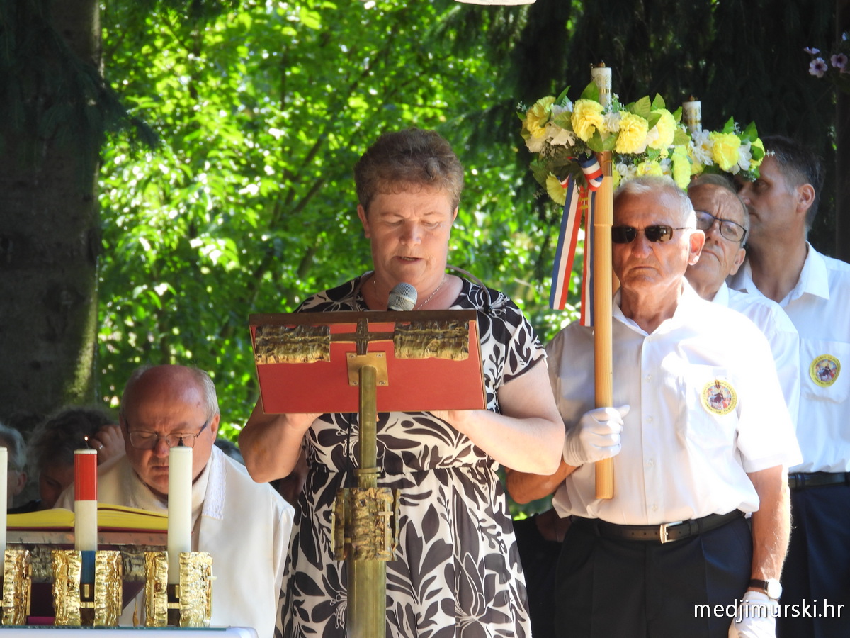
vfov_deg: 3.7
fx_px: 9822
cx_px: 425
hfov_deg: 5.0
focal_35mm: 400
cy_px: 319
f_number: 5
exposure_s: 1/125
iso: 180
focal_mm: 71.9
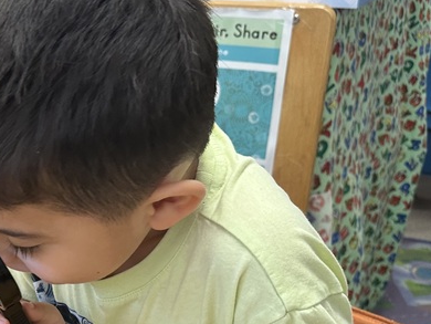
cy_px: 227
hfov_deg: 27.1
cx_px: -86
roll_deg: +2.3
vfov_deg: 23.2
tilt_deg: -22.0
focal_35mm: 63
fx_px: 785
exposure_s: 1/60
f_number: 1.78
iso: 125
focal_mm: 6.86
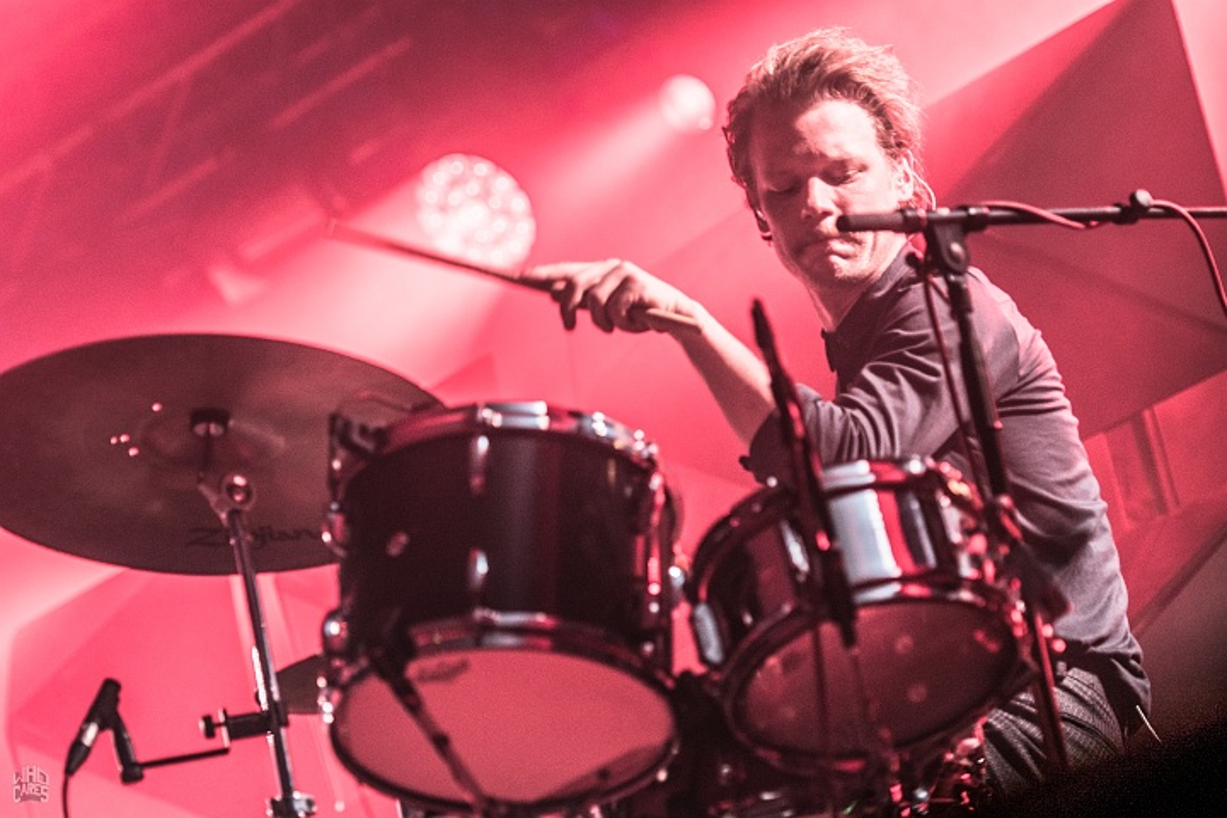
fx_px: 5368
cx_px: 614
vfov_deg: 8.7
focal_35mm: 158
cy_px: 409
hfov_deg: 13.0
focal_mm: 105
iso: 250
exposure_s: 1/100
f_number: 2.8
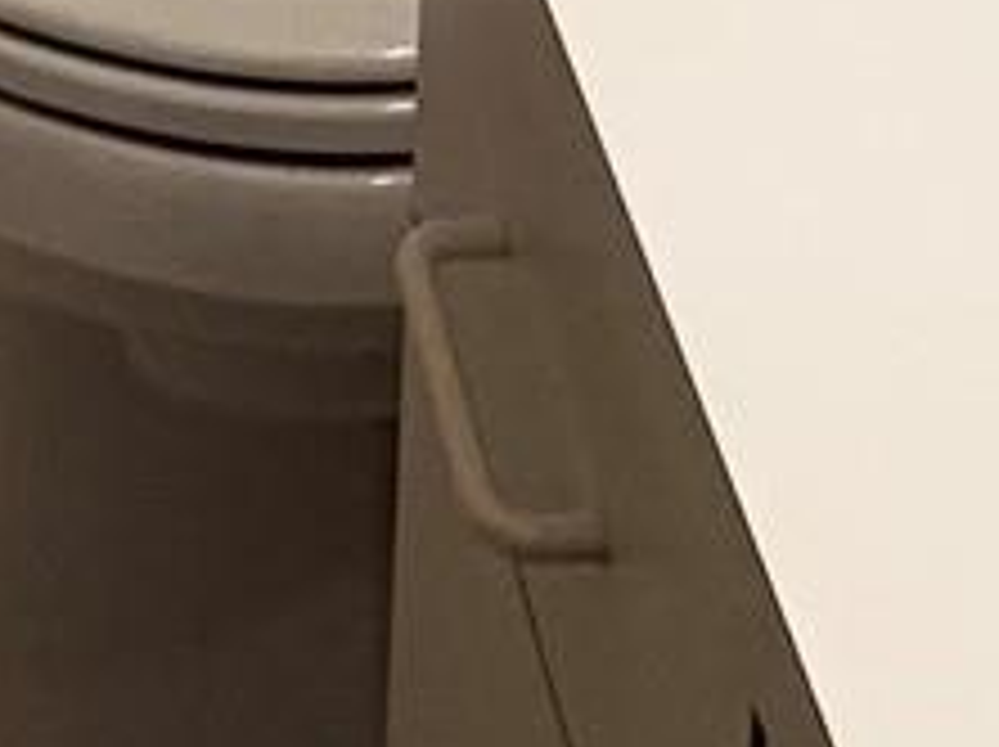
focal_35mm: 101
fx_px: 2912
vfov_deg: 9.8
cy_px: -1688
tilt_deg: -9.0
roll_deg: -1.0
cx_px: -117
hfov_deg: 18.7
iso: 250
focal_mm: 2.22
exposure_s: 1/120
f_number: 2.2
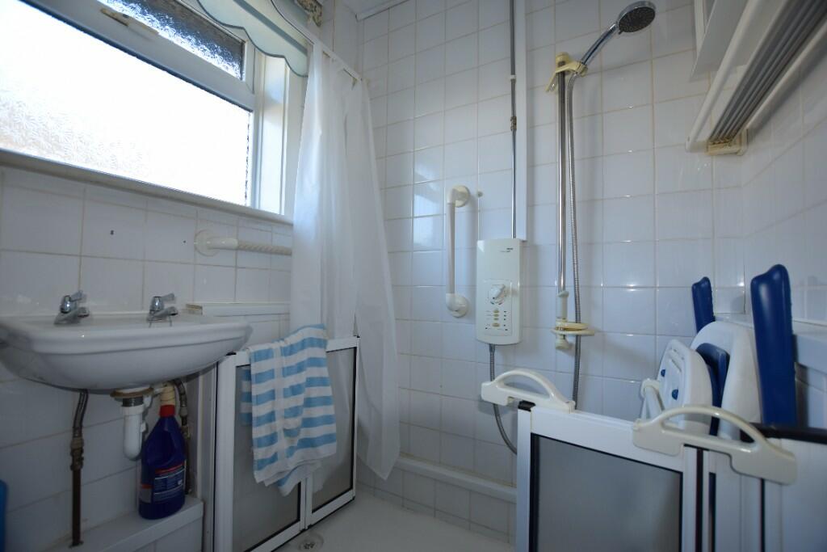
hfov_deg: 100.4
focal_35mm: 15
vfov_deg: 77.3
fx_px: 345
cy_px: 276
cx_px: 414
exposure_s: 1/80
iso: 200
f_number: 3.5
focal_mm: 10
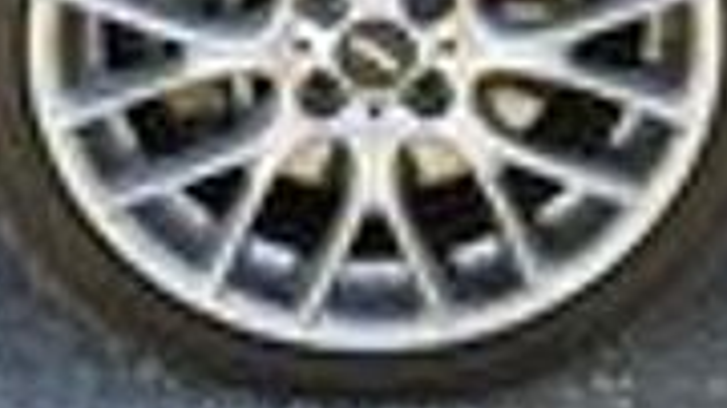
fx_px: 2254
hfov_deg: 18.3
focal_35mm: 117
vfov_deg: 10.2
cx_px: 359
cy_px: -42
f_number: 3.2
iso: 125
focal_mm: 15.26
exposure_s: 1/250
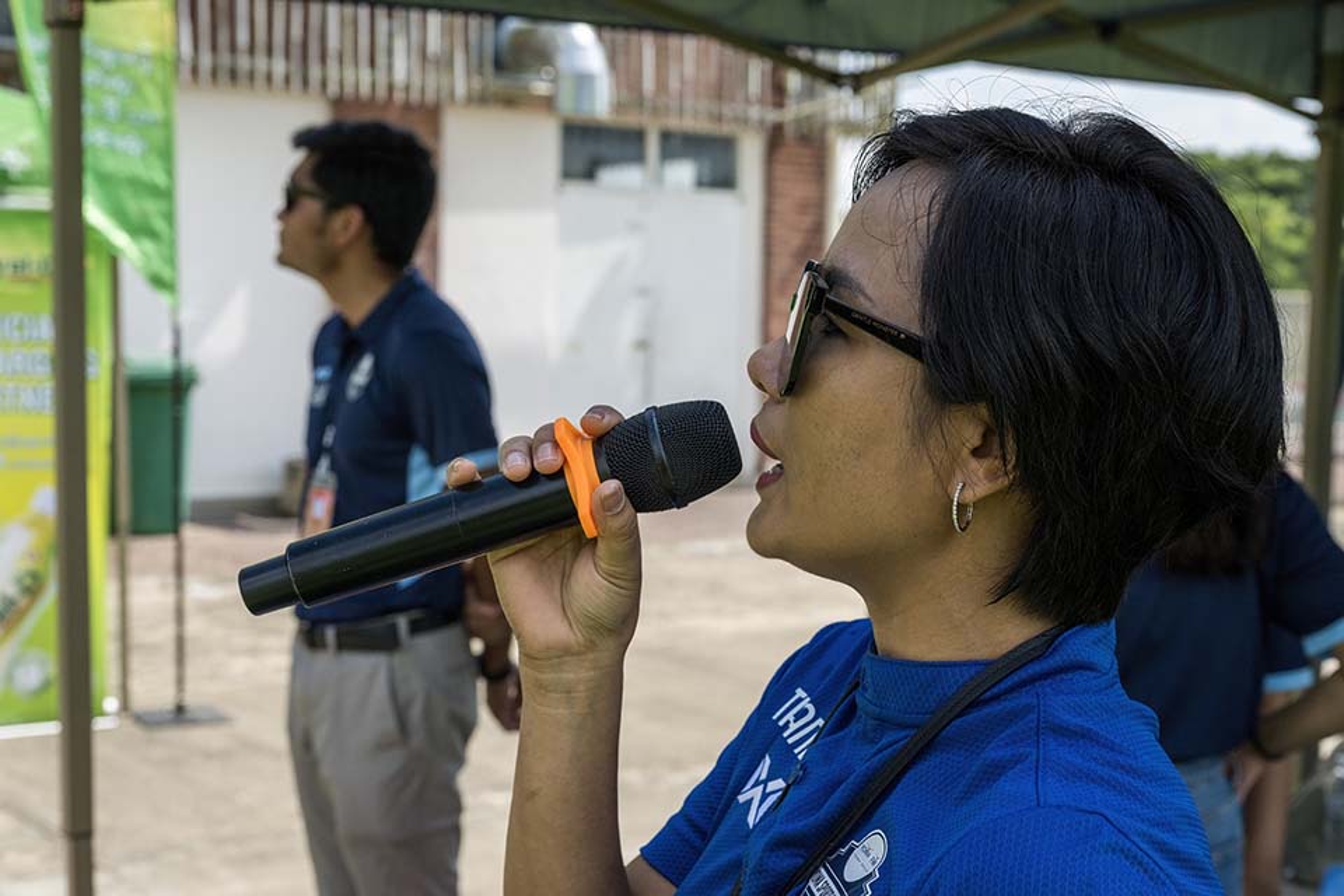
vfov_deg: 24.6
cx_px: 672
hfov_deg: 36.2
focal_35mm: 55
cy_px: 448
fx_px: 2053
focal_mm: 55
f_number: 8
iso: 900
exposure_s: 1/2500
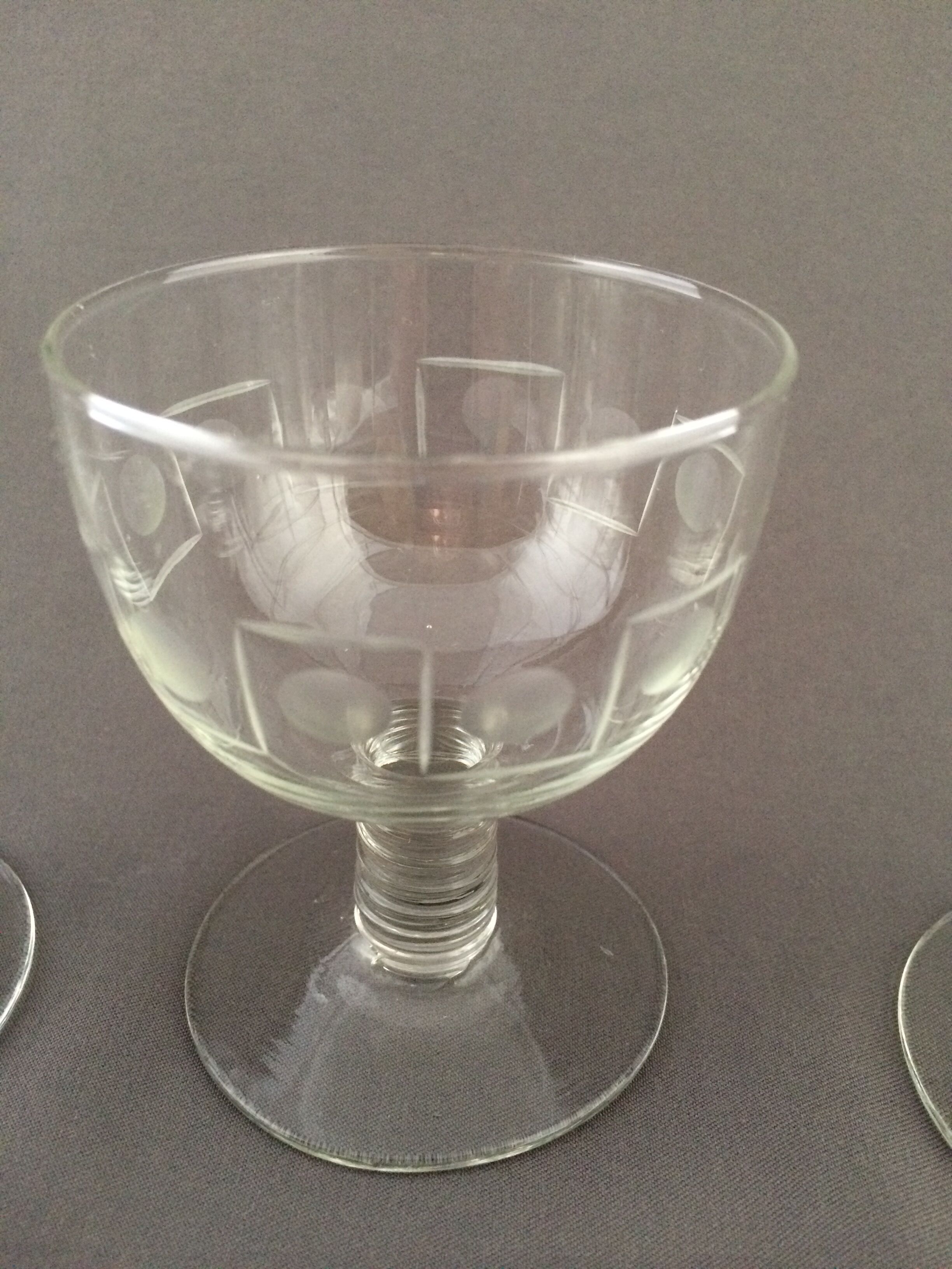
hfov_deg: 48.2
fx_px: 1063
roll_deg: +0.0
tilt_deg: -30.8
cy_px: 634
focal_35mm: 29
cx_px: 476
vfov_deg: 61.7
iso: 250
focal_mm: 4.15
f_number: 2.2
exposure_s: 1/17
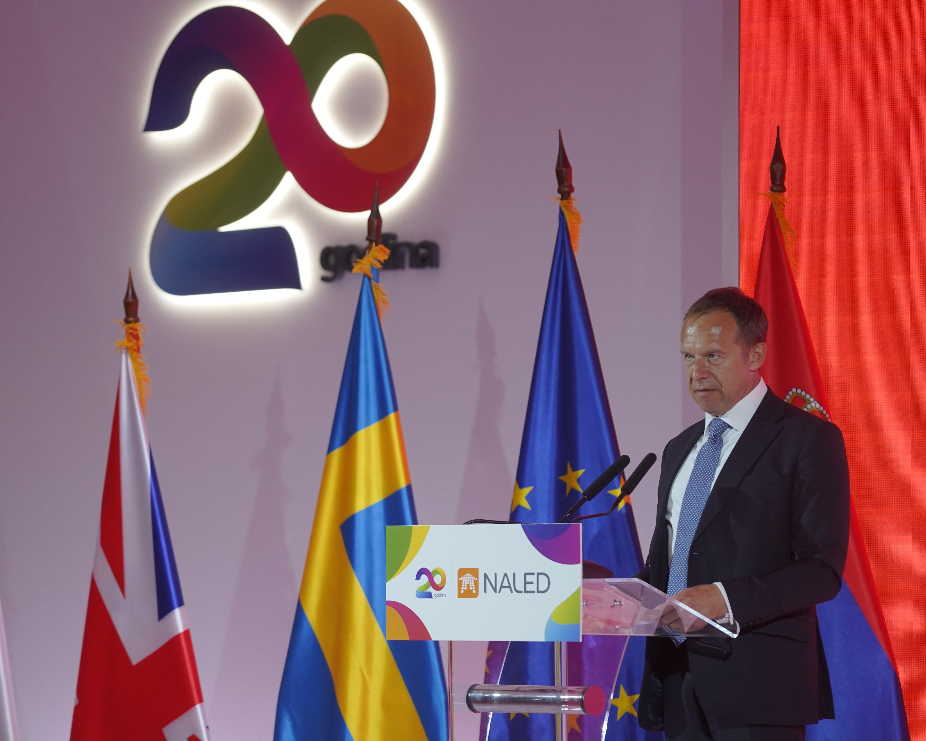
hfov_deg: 10.9
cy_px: 406
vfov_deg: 8.7
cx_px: 399
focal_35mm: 177
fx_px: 4851
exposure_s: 1/320
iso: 1600
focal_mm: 142
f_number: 4
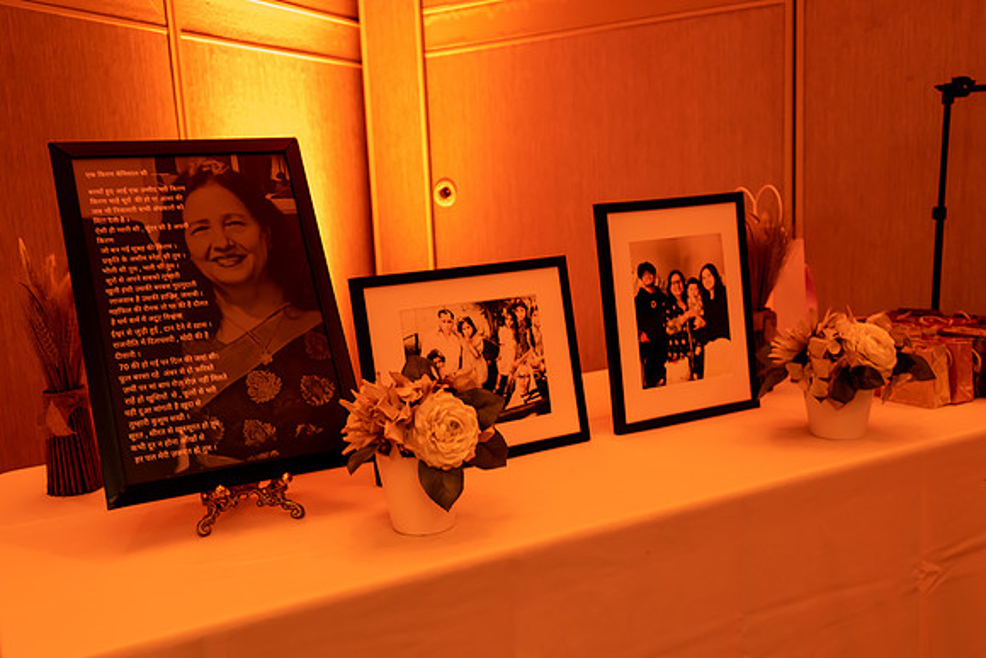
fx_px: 885
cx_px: 419
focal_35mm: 32
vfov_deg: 40.8
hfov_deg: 58.0
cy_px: 343
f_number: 2.8
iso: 500
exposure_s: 1/50
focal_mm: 18
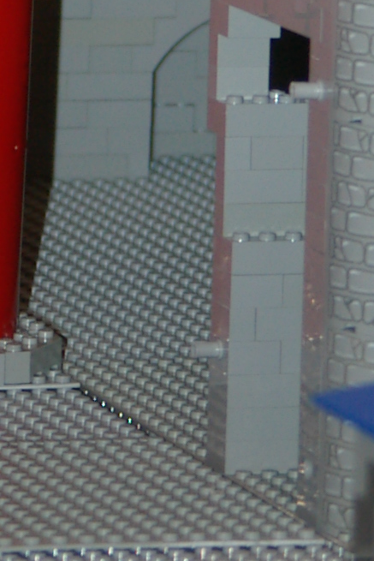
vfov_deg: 4.2
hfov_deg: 2.8
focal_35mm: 482
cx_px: -414
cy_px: -415
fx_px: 7507
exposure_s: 1/90
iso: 400
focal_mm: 70
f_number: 4.5
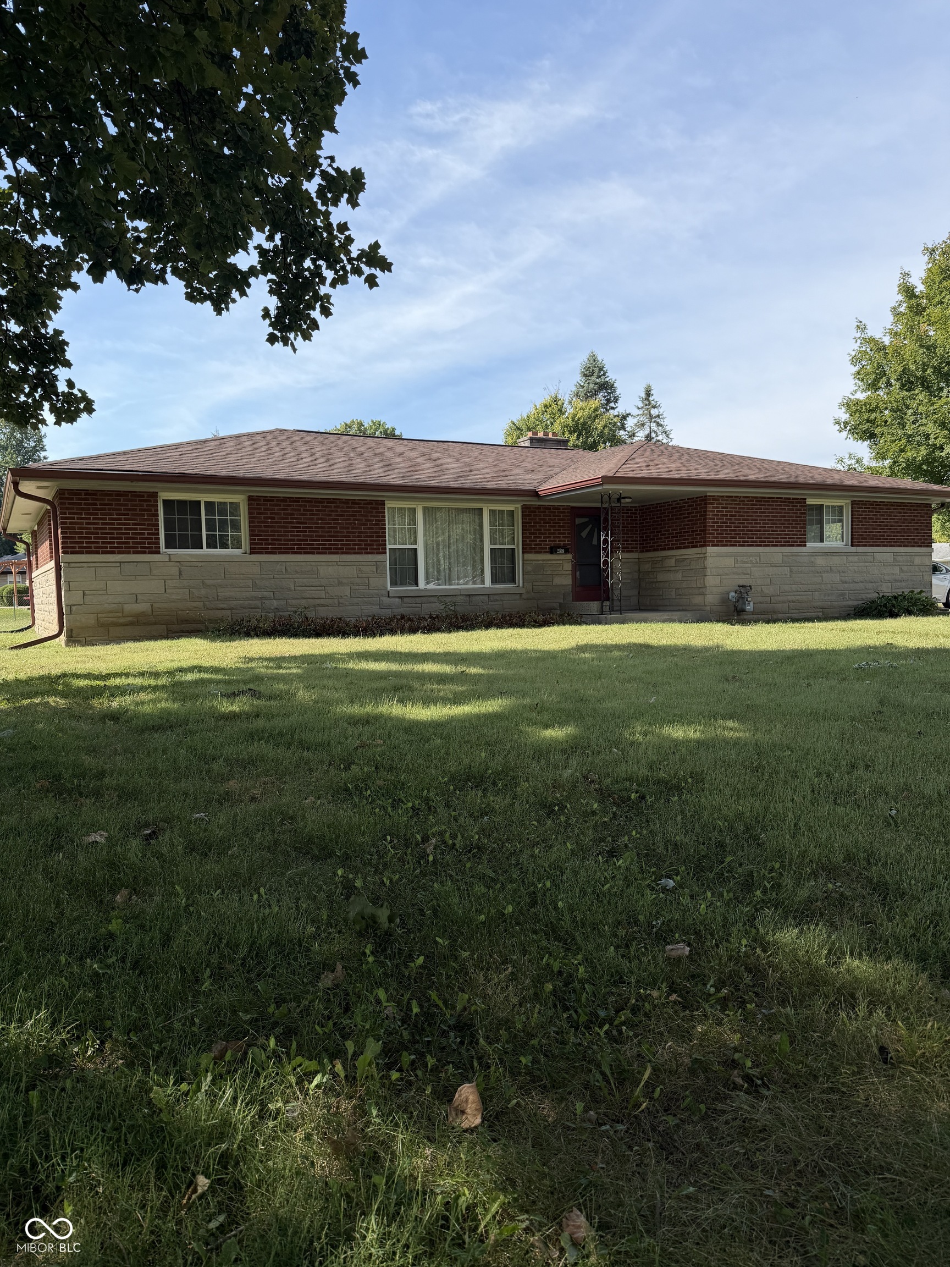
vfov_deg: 71.6
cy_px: 634
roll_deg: +1.4
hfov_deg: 56.8
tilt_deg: -2.3
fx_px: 878
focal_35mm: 24
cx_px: 475
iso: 80
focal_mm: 6.76
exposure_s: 1/3279
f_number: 1.78
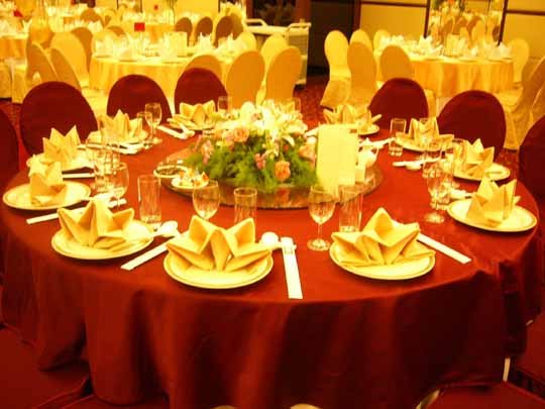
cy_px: 204
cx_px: 272
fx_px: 551
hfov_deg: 52.6
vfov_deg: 40.7
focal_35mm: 35
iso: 200
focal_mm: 5.8
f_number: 2.8
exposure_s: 1/13
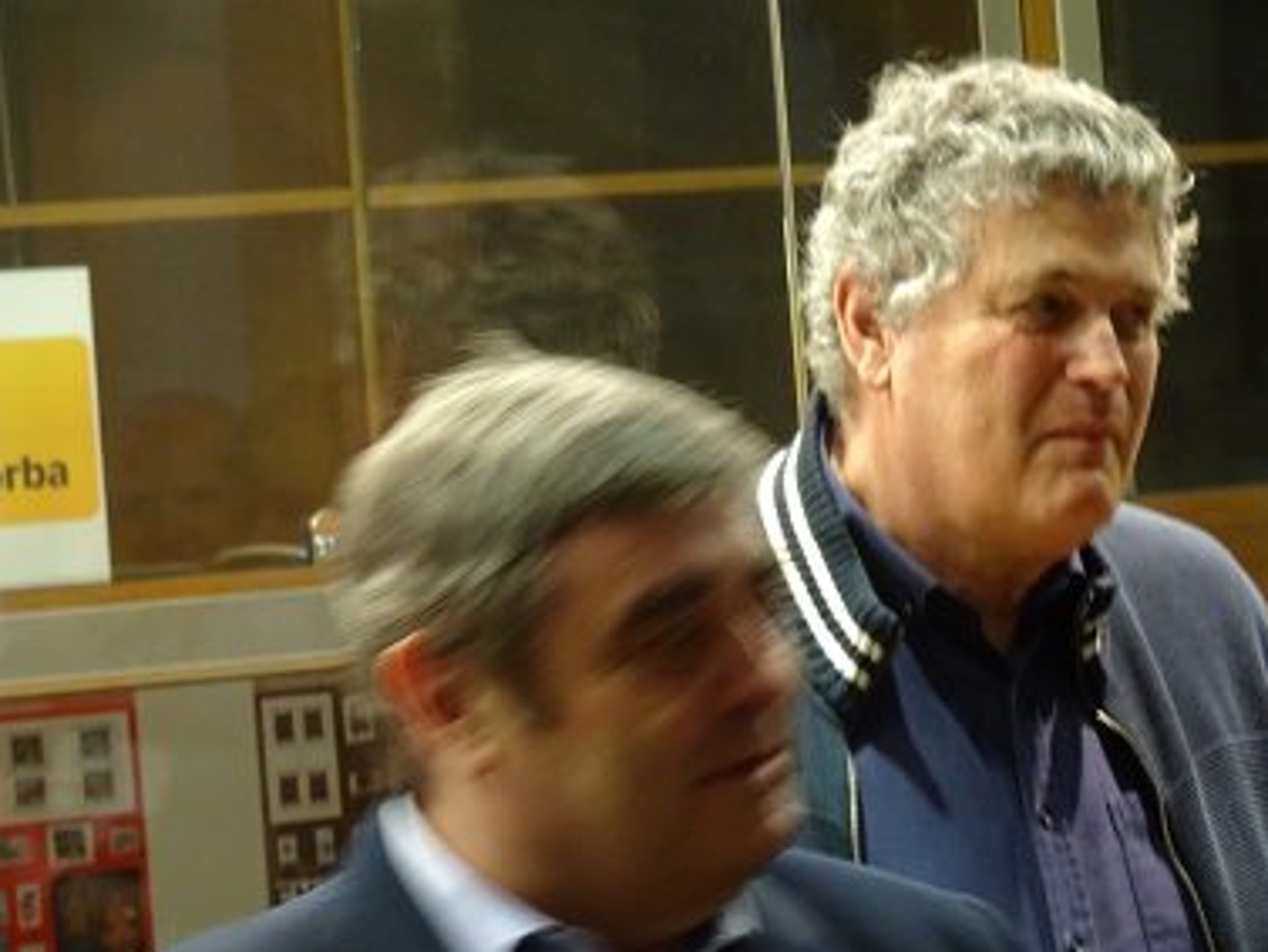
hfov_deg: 11.4
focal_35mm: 173
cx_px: 636
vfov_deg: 8.6
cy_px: 474
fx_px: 6339
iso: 800
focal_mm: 27.93
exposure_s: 1/10
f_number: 5.6
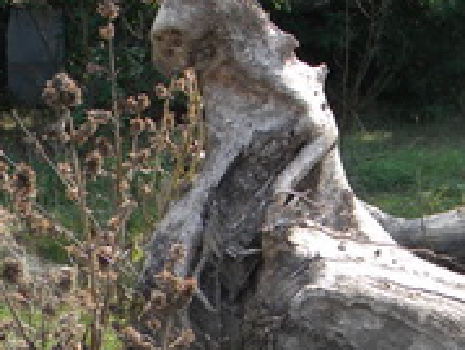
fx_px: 1050
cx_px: 517
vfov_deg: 18.6
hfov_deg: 23.4
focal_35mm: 78
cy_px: 333
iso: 80
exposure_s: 1/345
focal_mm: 5
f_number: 3.5
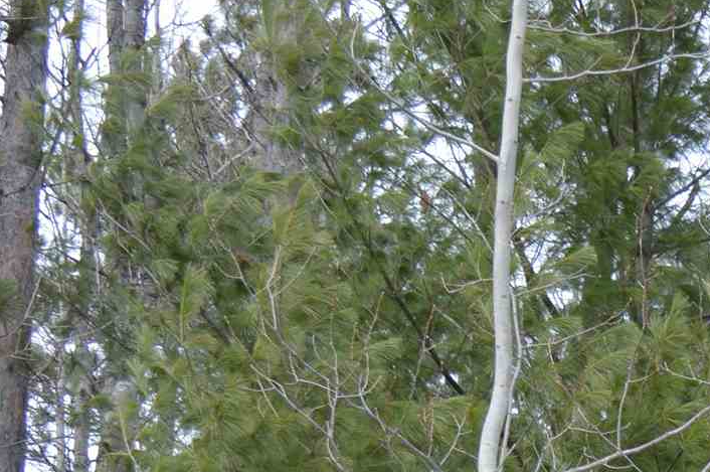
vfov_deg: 8.6
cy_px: 968
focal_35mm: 150
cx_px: 1415
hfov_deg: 12.2
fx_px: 2958
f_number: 5.6
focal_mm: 23
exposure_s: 1/125
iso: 100
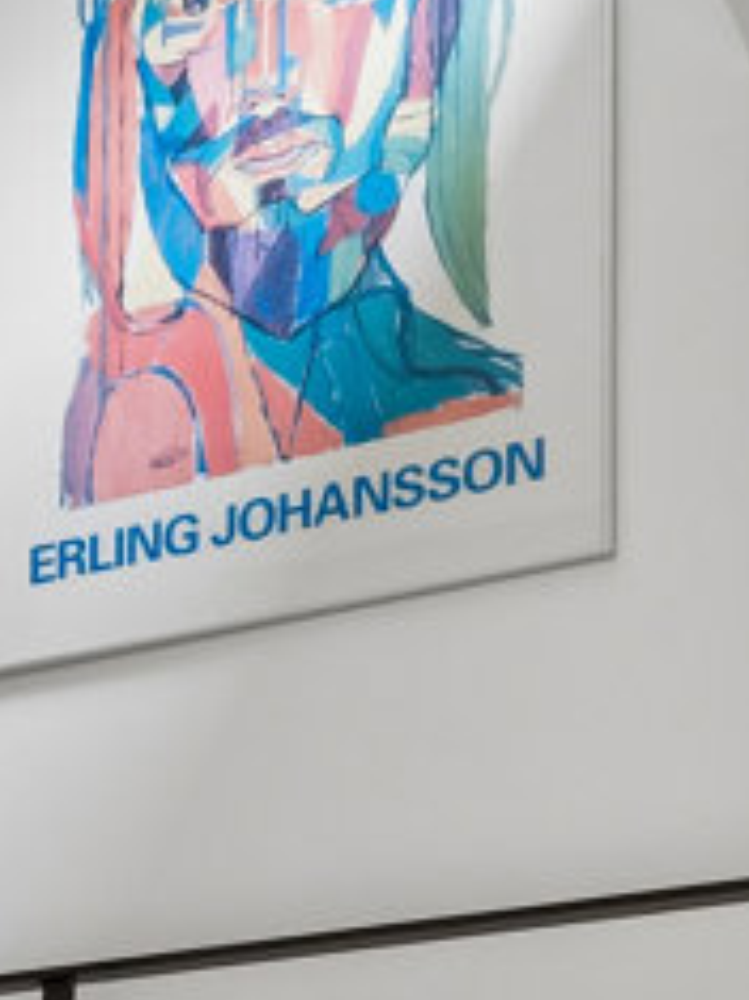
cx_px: -413
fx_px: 3189
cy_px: 1651
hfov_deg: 12.6
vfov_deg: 15.8
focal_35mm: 110
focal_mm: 15
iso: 200
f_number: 8
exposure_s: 1/13
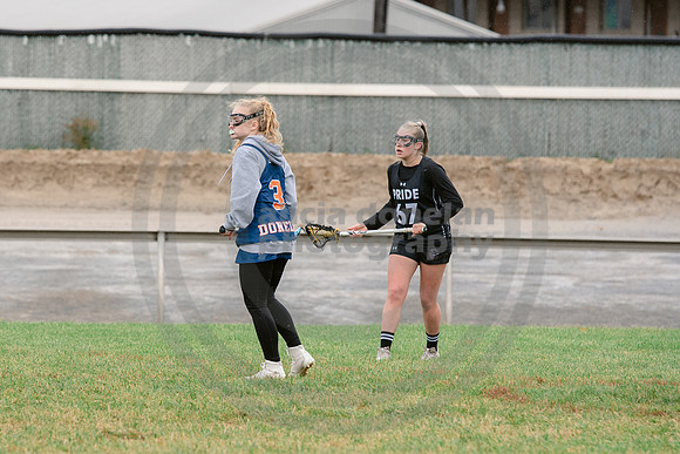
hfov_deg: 5.9
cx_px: 224
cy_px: 254
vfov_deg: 3.9
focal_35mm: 351
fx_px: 6631
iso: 400
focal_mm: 200
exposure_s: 1/1250
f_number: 4.5
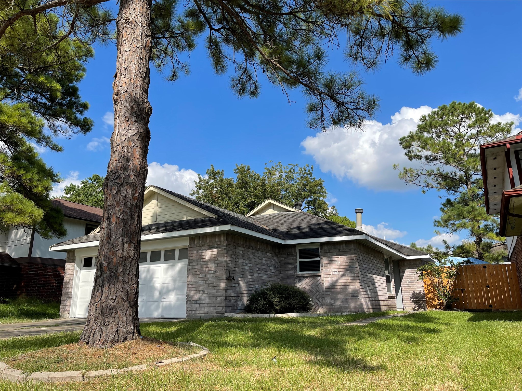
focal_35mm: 26
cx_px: 261
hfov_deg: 67.3
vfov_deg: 53.1
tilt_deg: +14.7
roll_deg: +0.1
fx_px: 392
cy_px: 196
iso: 32
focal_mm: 5.1
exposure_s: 1/3448
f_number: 1.6
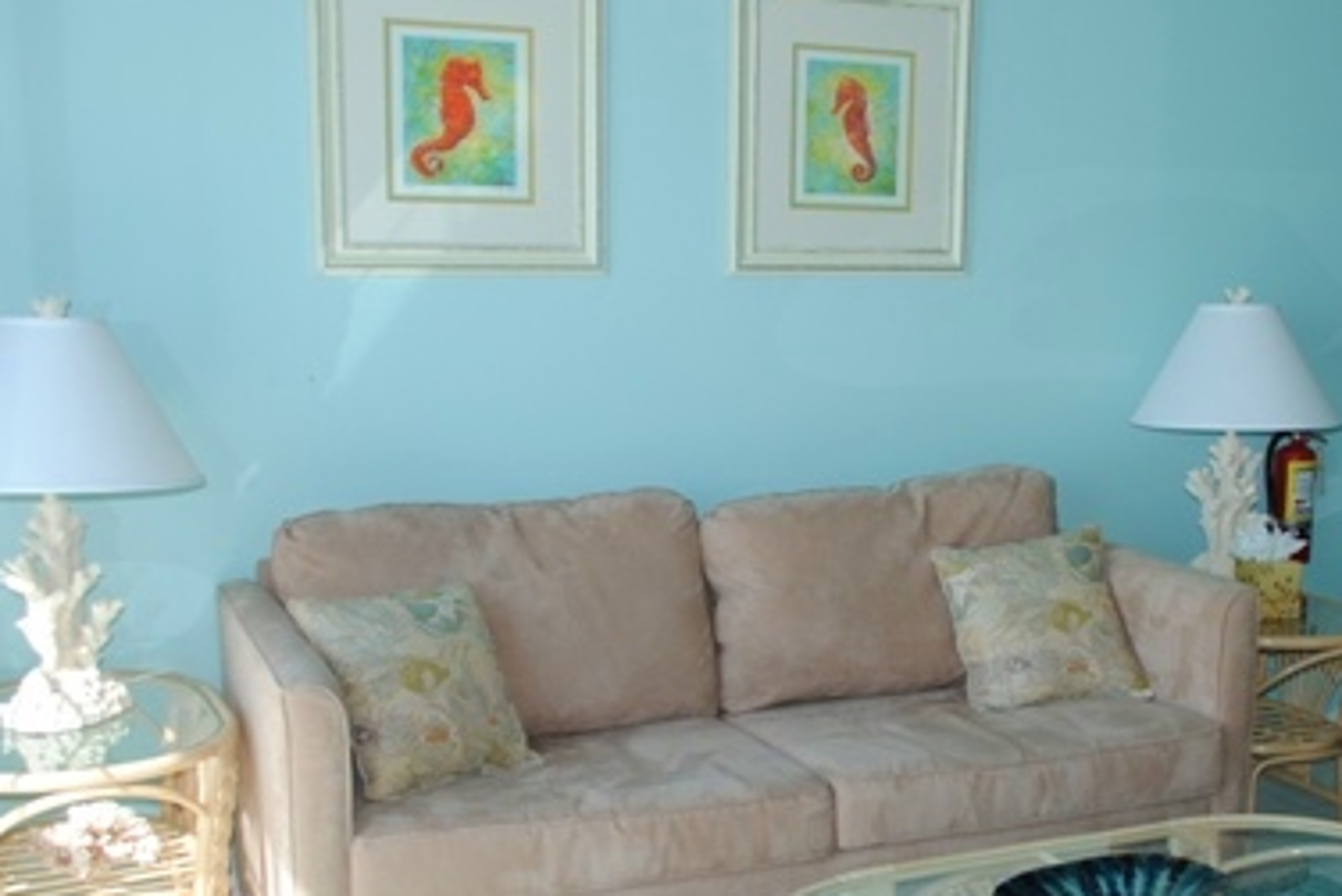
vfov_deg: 29.0
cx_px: 896
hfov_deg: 42.2
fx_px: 1715
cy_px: 607
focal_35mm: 46
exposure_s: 1/200
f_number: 5
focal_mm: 18
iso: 100
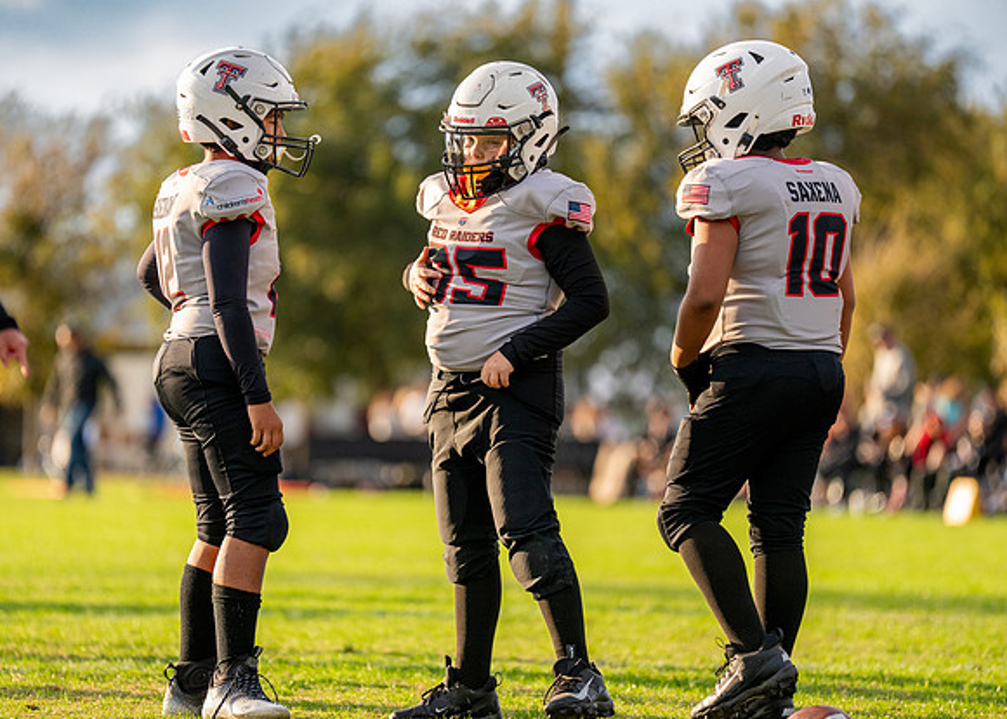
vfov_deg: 6.5
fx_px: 6320
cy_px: 370
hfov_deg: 9.1
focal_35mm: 221
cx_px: 441
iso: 400
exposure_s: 1/2000
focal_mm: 200
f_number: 2.8
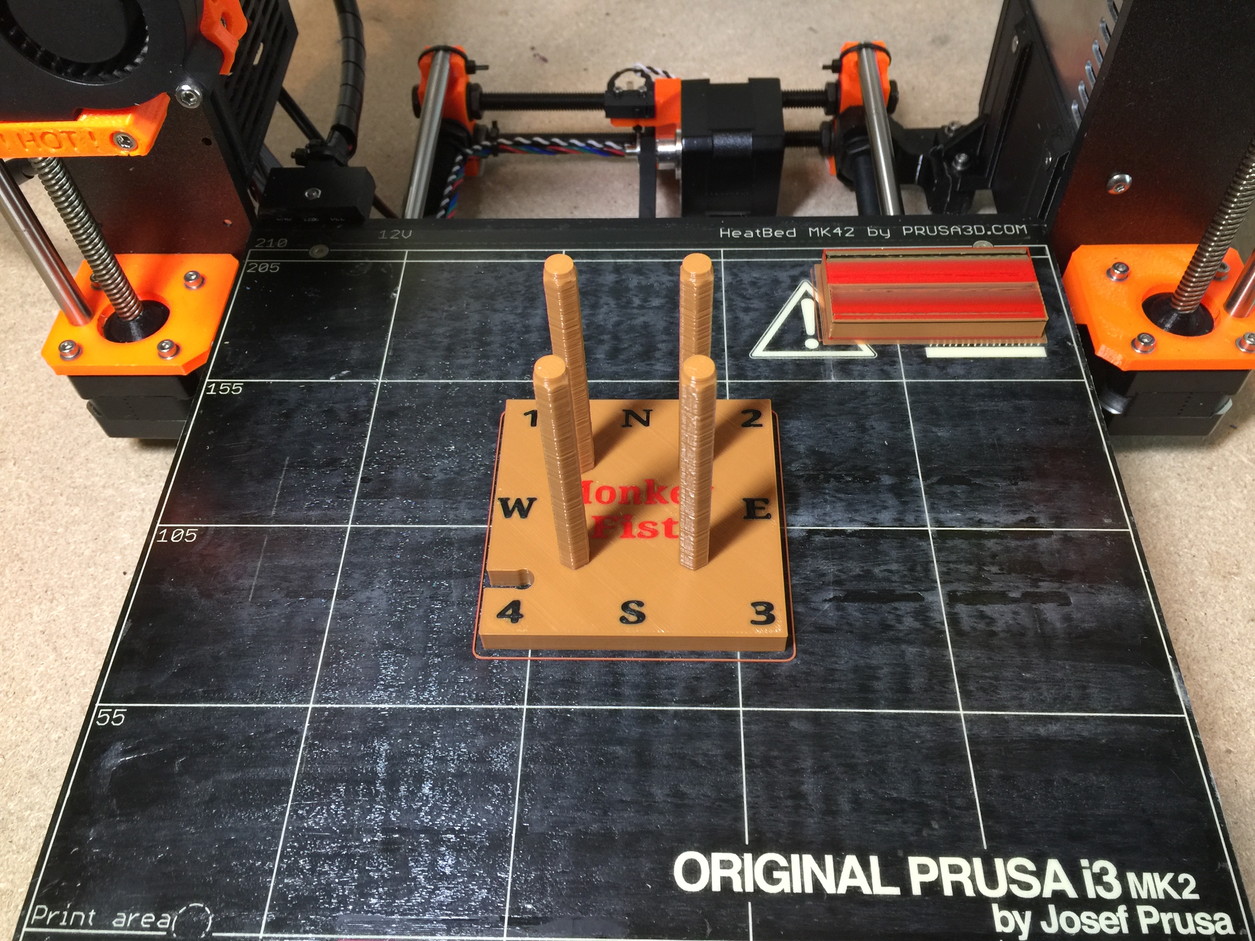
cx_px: 628
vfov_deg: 48.2
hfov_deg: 61.7
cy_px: 470
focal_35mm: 29
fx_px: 1051
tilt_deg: -52.7
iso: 50
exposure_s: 1/15
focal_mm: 4.15
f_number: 2.2
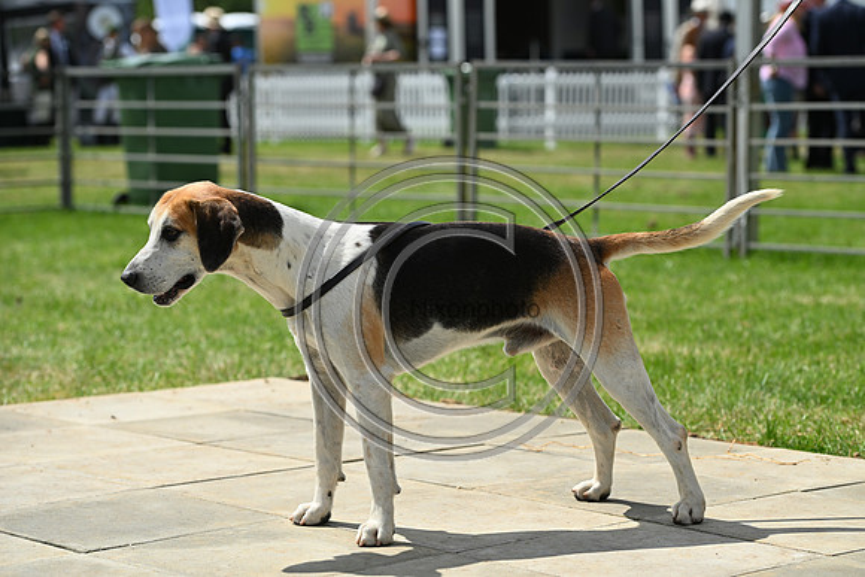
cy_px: 288
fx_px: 2451
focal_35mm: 102
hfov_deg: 20.0
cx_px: 432
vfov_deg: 13.4
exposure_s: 1/1250
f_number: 4.5
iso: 125
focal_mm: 102
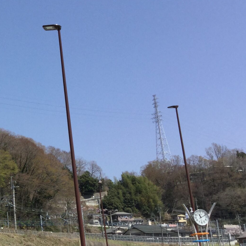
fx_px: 547
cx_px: -36
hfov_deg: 23.5
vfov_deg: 25.4
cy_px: 131
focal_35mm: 68
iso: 25
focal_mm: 3.3
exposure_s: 1/1733
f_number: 2.4
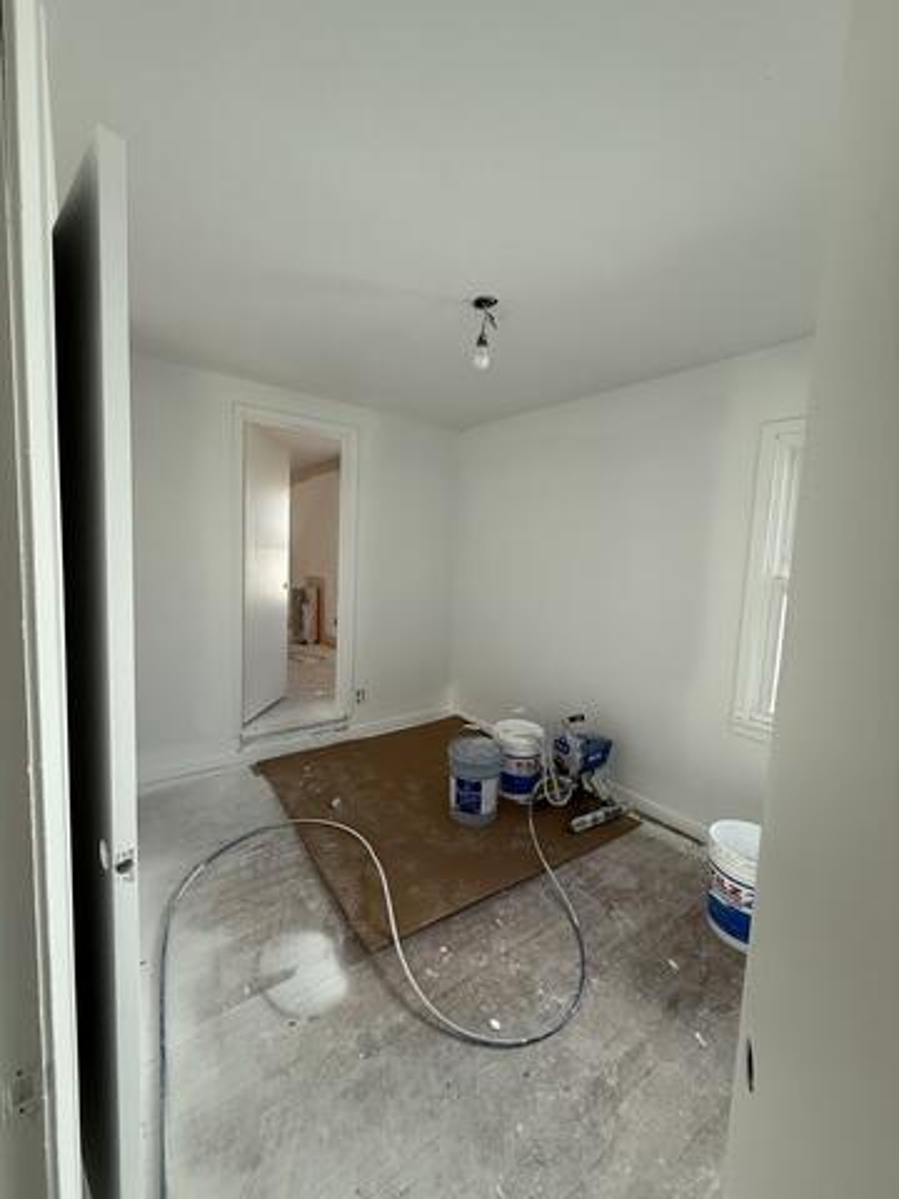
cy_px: 600
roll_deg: -1.8
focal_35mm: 14
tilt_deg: -4.8
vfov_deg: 102.1
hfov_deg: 85.7
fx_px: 485
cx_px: 450
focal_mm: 2.22
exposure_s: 1/120
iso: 125
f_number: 2.2
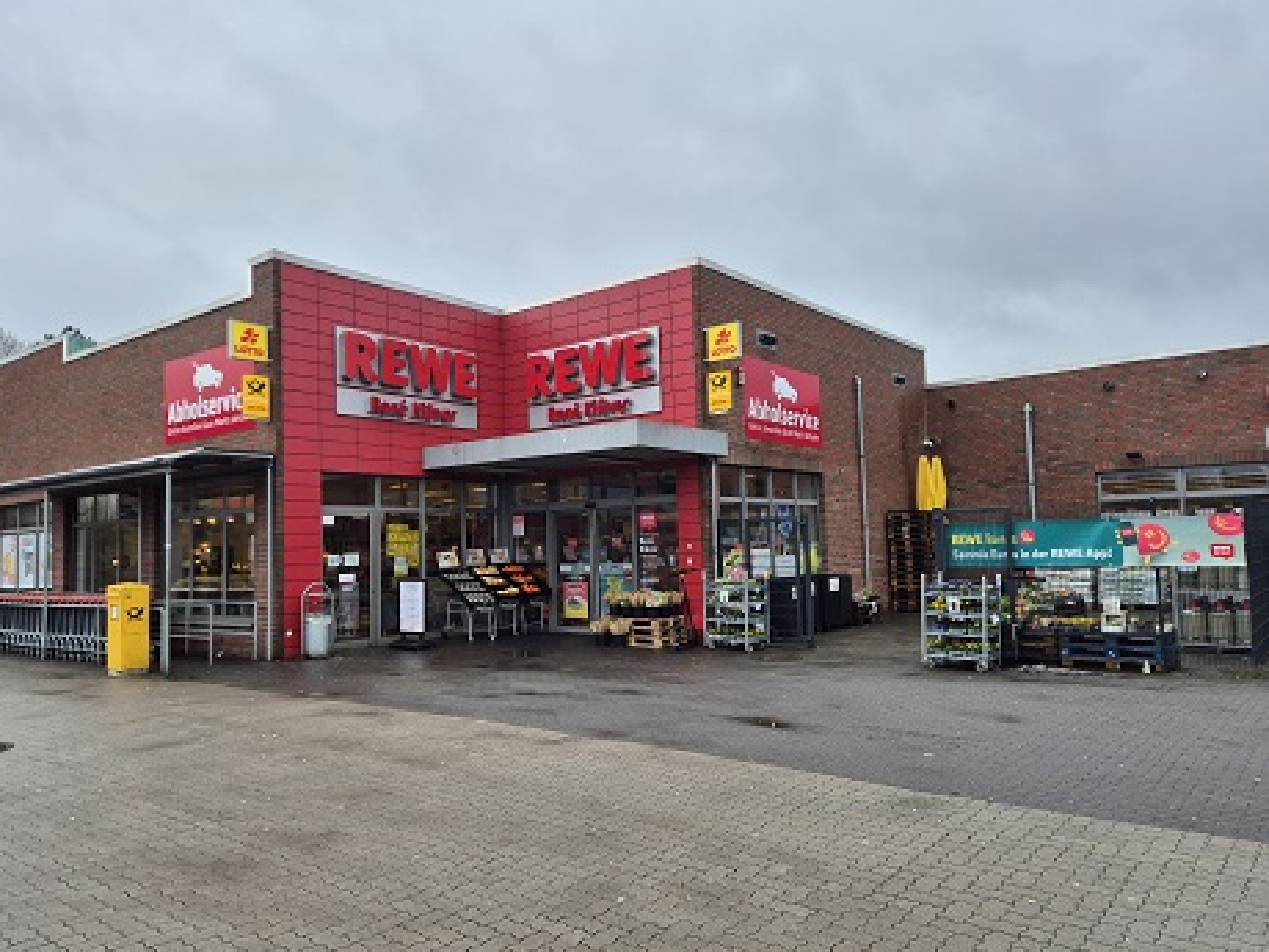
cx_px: 582
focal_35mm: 25
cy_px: 495
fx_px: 916
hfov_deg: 69.3
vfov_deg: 54.9
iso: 25
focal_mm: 5.4
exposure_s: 1/293
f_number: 1.8
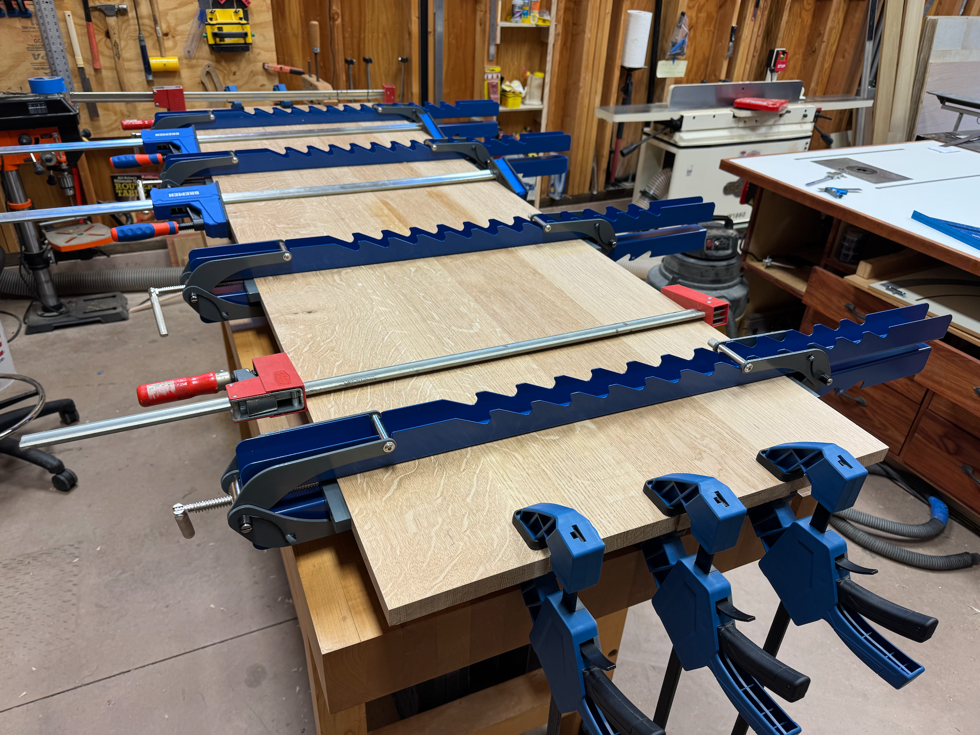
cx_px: 490
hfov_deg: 71.6
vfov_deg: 56.8
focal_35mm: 24
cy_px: 368
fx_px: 679
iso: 80
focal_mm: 6.76
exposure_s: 1/120
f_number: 1.78
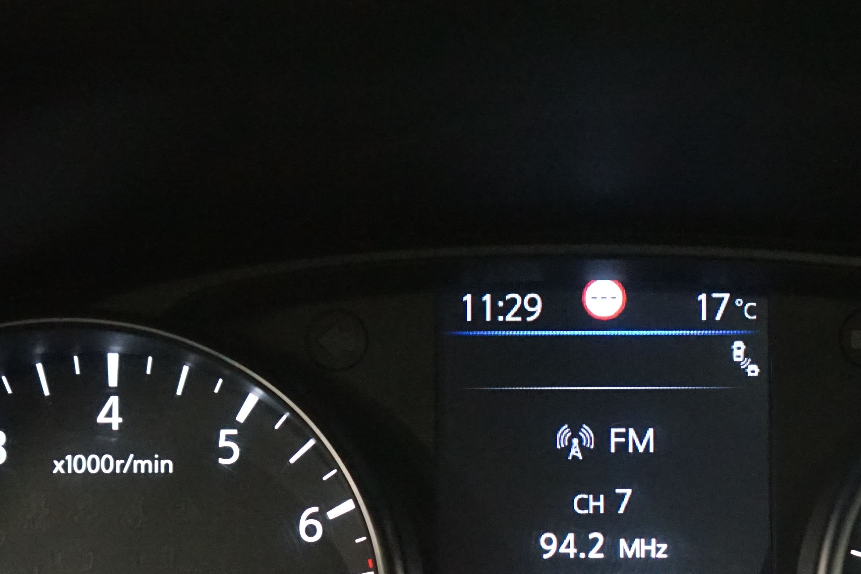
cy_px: 514
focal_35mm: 97
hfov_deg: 20.9
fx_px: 2320
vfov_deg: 14.0
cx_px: 616
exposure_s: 1/60
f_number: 4.5
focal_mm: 42
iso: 6400
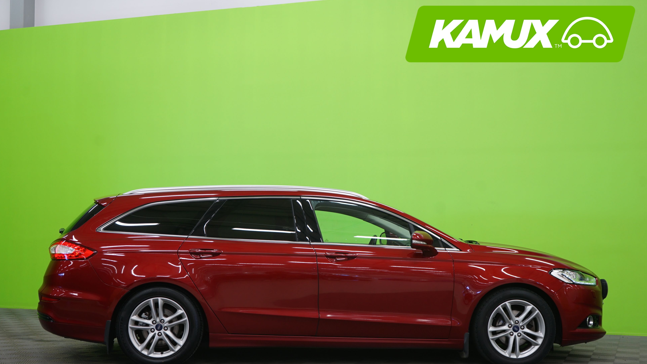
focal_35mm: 48
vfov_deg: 24.9
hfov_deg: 42.9
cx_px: 323
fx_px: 823
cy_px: 204
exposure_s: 1/8
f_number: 5
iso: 400
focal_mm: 45
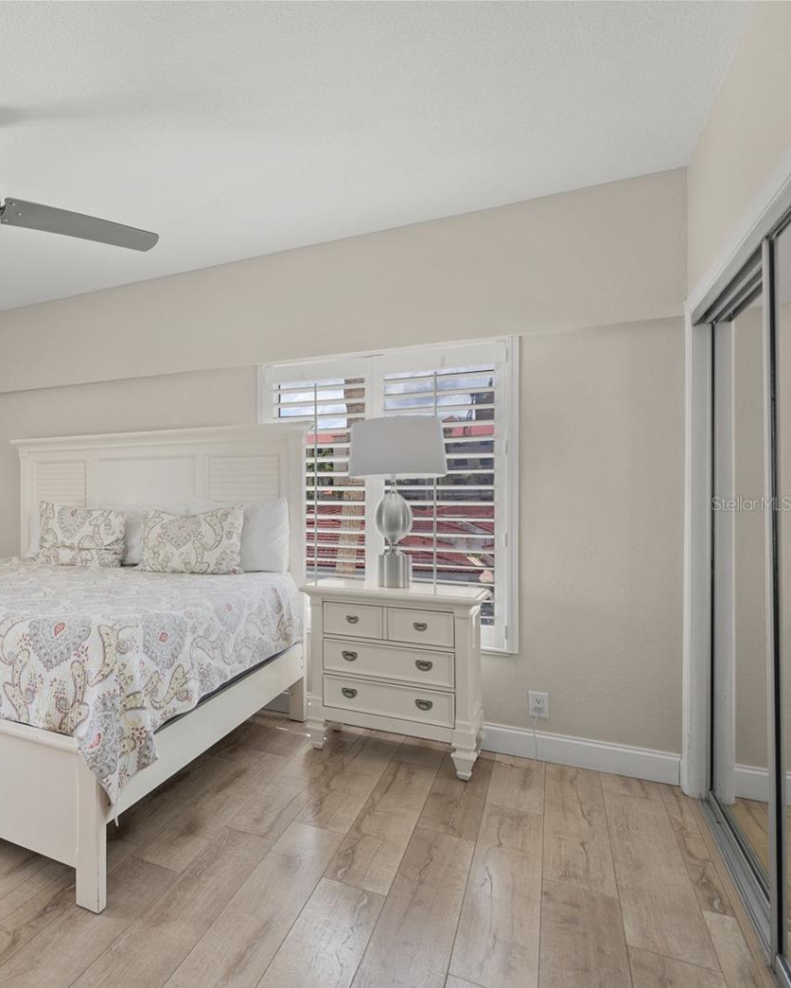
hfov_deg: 51.5
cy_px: 503
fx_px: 673
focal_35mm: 23
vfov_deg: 72.6
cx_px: 39
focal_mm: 16
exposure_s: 1/8
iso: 250
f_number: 6.3
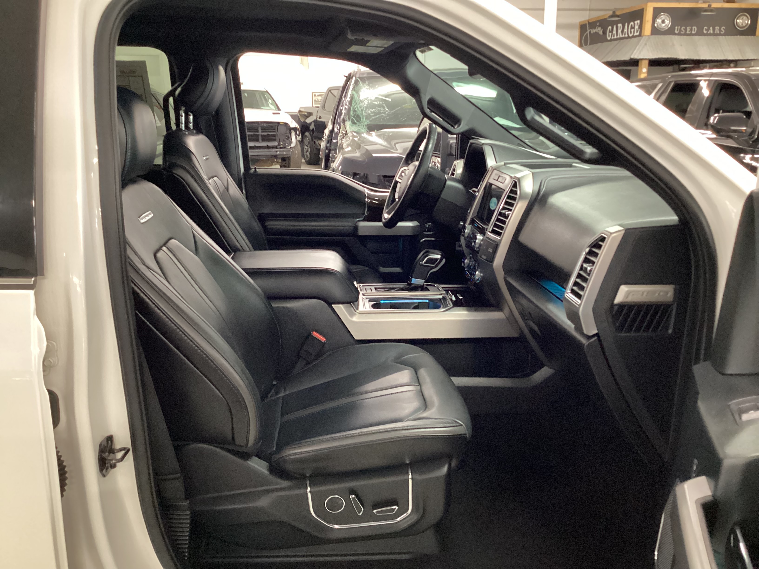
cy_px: 284
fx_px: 680
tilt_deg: -17.1
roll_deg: +0.4
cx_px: 380
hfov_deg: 58.4
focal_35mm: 31
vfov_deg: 45.4
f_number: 2.4
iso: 640
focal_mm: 3.3
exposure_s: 1/30
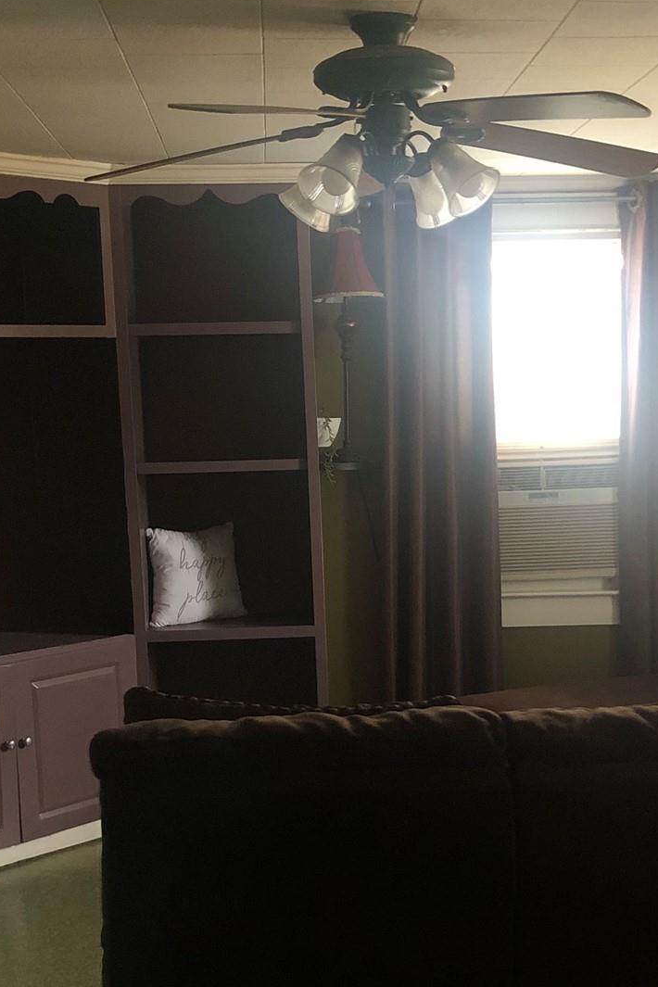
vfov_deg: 35.5
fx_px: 1535
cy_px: 594
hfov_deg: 24.1
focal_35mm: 56
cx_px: 404
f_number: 1.8
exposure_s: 1/7
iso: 80
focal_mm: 3.99
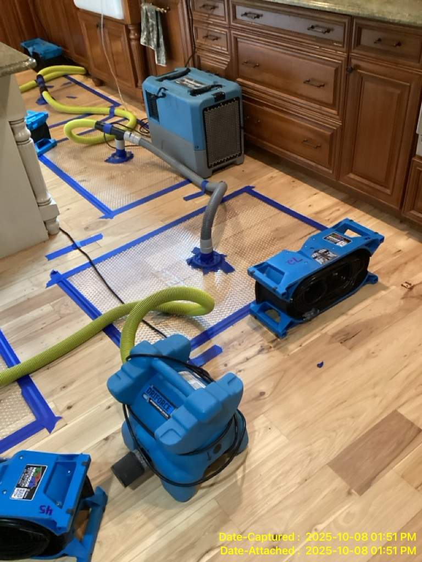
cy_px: 281
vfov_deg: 58.4
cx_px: 211
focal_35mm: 31
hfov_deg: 45.4
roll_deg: +6.7
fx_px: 504
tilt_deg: -38.3
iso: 400
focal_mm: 3.3
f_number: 2.4
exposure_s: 1/40
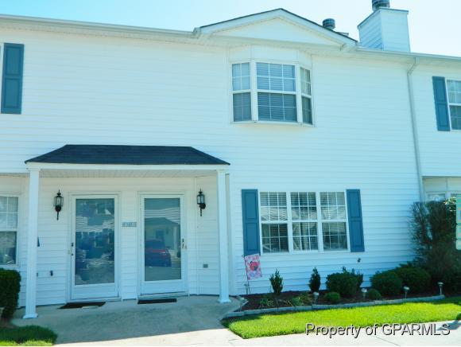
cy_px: 174
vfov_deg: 40.8
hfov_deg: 52.6
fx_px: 466
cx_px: 230
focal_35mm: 35
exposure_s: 1/800
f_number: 3.3
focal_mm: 6.2
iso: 80
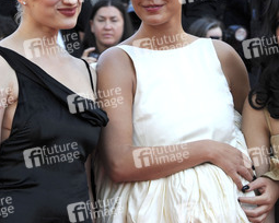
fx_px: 1668
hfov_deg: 9.6
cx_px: 175
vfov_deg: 7.7
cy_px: 73
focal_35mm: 202
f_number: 7.1
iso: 640
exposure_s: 1/250
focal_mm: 122
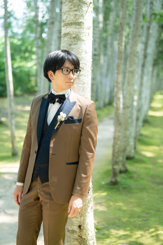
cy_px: 122
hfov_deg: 27.0
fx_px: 340
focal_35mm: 50
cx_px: 82
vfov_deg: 39.6
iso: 100
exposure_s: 1/160
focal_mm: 50
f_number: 2
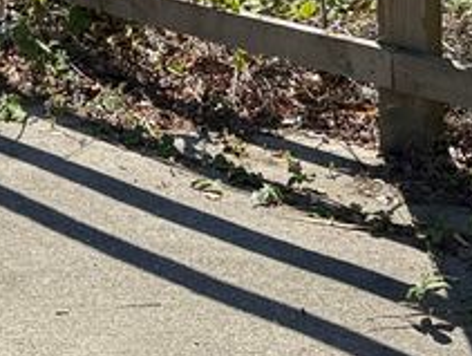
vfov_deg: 9.9
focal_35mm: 126
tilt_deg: +1.8
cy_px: -572
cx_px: -244
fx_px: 1721
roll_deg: +1.3
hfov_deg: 14.5
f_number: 1.78
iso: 80
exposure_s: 1/3425
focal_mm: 6.76
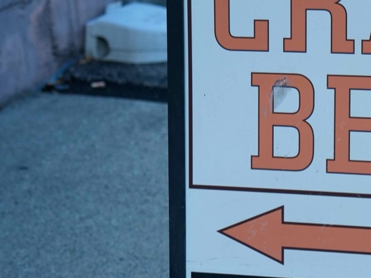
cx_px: 365
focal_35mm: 146
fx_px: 1564
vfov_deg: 10.1
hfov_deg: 13.4
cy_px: 294
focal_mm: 50
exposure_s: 1/250
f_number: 5
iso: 400
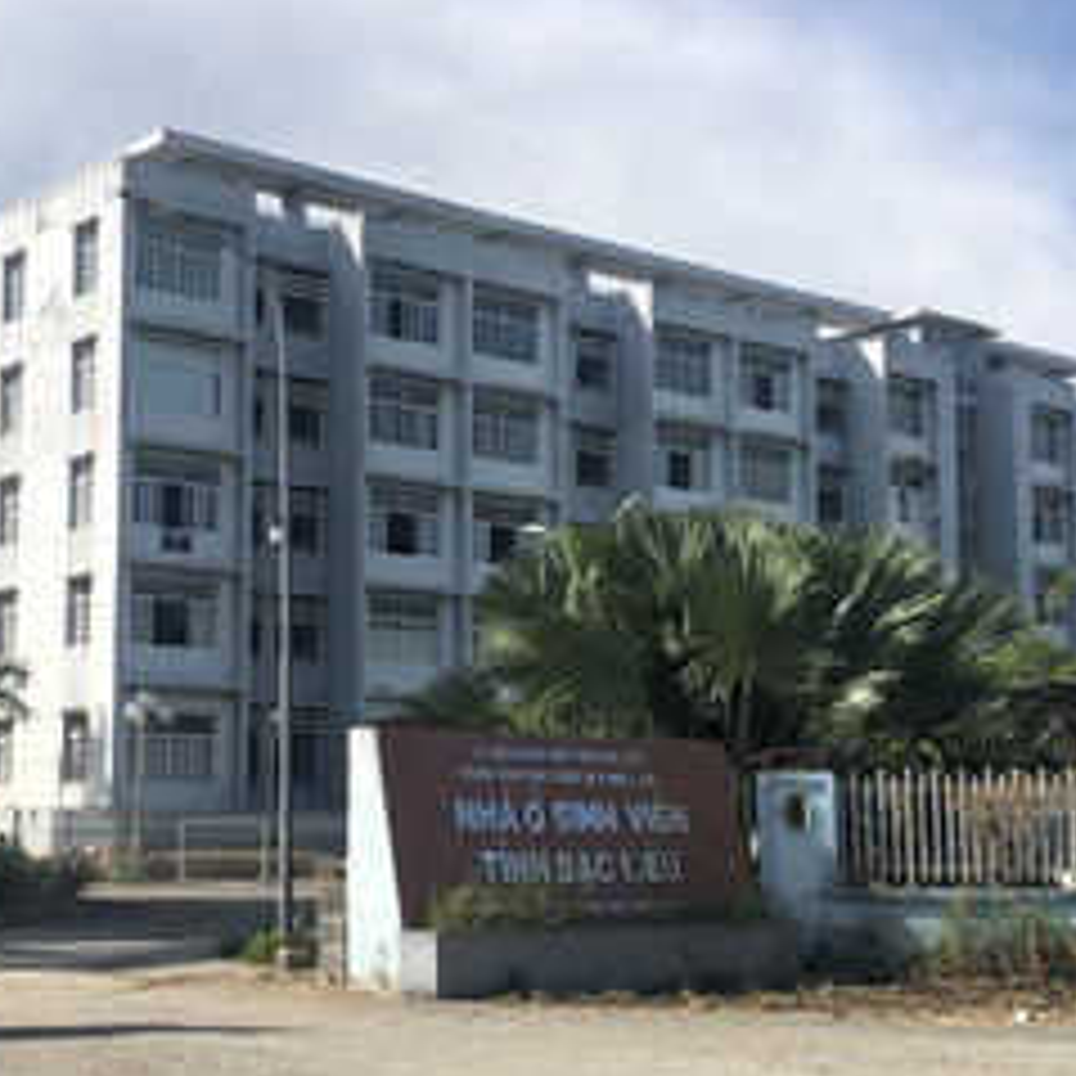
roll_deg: -0.5
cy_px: 642
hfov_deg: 30.5
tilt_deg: +5.1
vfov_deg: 30.5
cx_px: 428
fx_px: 1969
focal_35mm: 56
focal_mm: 4
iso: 20
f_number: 1.8
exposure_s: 1/2525
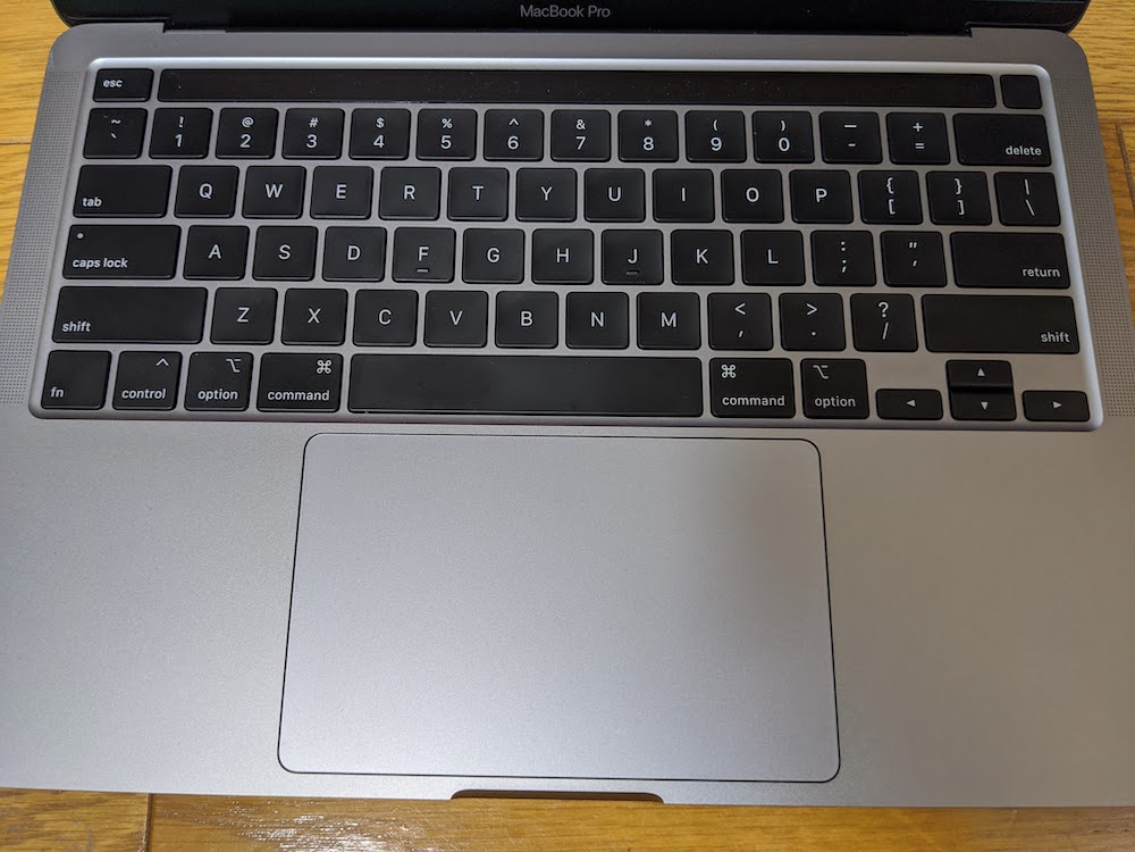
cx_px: 568
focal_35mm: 27
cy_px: 426
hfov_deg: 65.3
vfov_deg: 51.4
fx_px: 885
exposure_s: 1/25
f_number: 1.73
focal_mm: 4.38
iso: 87
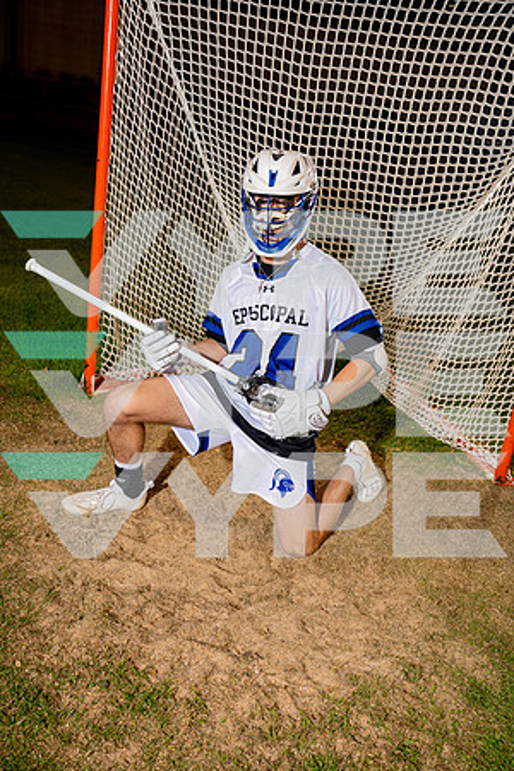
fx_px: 728
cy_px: 386
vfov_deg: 55.8
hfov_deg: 38.9
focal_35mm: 34
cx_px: 257
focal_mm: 34
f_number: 4
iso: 400
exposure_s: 1/250
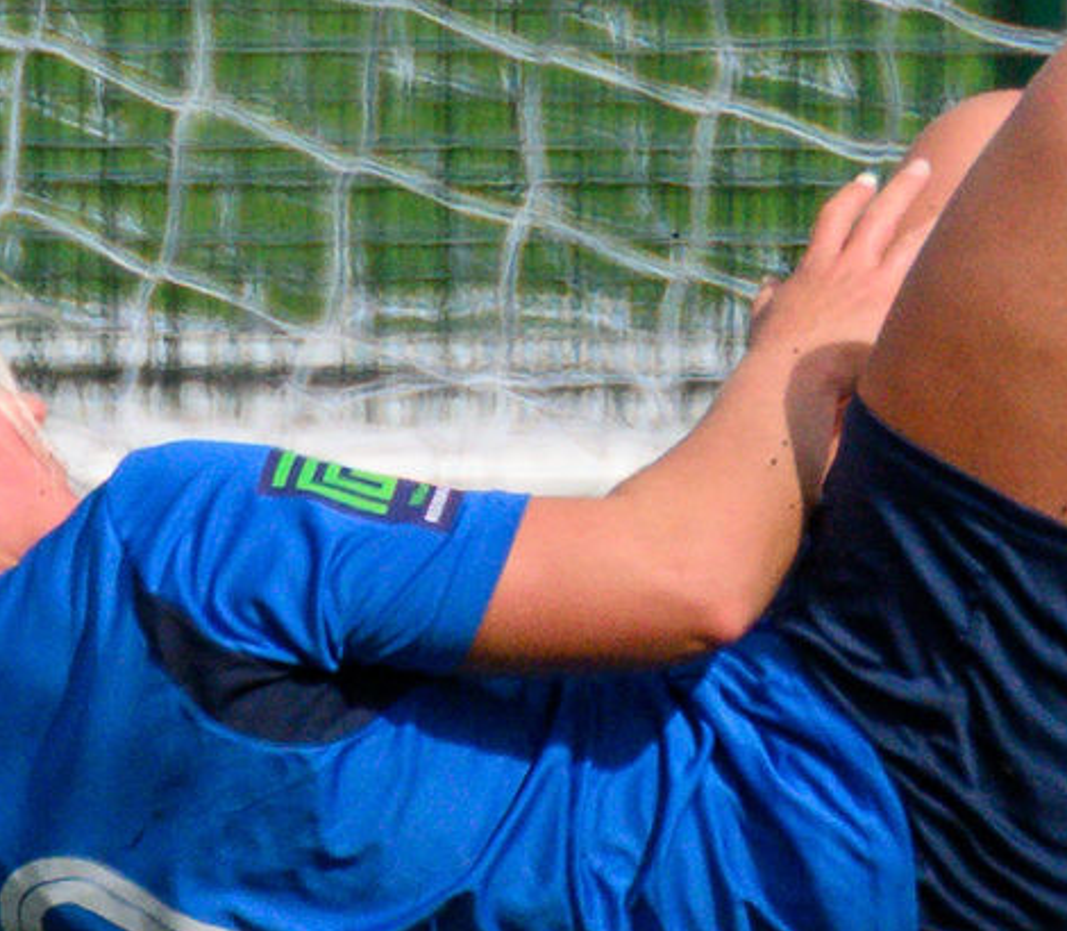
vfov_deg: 0.4
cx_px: -262
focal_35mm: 4454
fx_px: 145749
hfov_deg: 0.4
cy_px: -1130
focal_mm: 400
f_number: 5.6
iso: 720
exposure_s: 1/4000
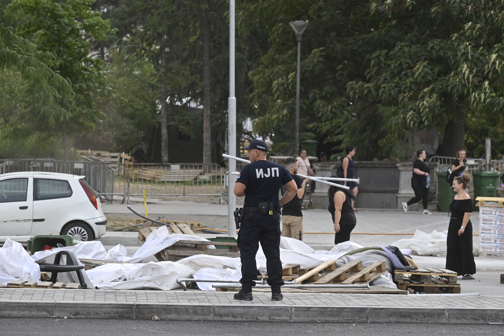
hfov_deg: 14.7
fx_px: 1960
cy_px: 168
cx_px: 252
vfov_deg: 9.8
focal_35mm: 140
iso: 500
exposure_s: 1/1000
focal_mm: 140
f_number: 7.1
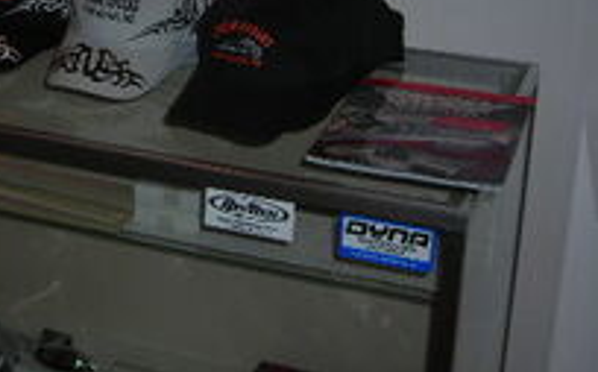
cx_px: 47
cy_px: -6
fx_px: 1286
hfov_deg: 25.3
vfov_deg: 16.1
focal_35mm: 79
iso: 50
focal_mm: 6.3
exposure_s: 1/60.1
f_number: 3.2
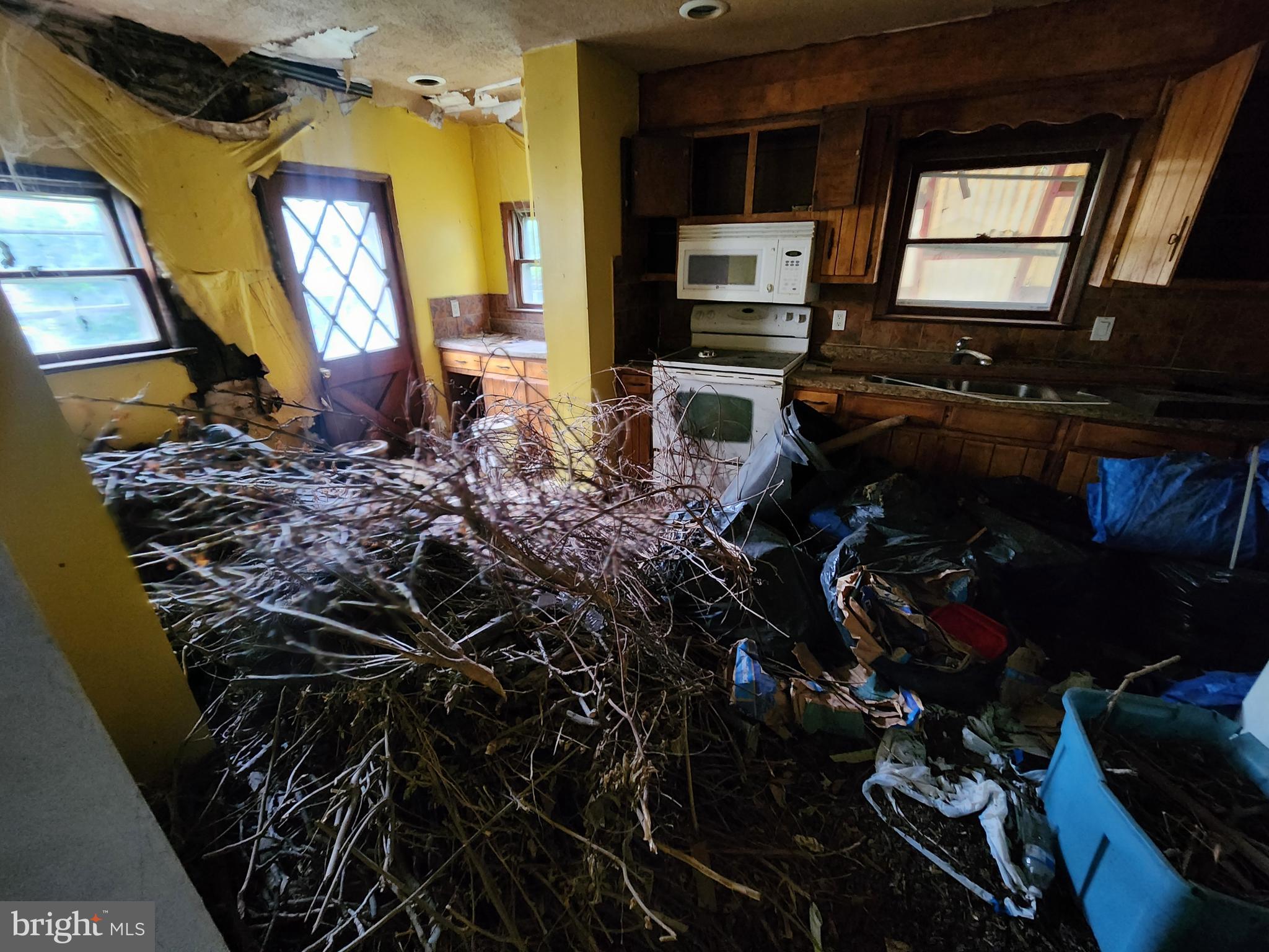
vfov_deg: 89.9
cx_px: 634
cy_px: 476
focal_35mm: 13
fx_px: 477
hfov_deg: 106.2
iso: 1000
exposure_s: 1/24
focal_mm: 2.2
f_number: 2.2
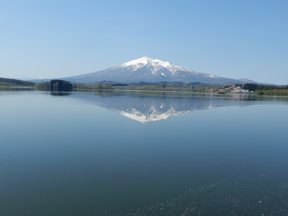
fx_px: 291
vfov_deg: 40.7
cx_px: 144
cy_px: 108
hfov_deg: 52.6
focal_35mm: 35
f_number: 4
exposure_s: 1/1000
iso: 80
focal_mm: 6.2
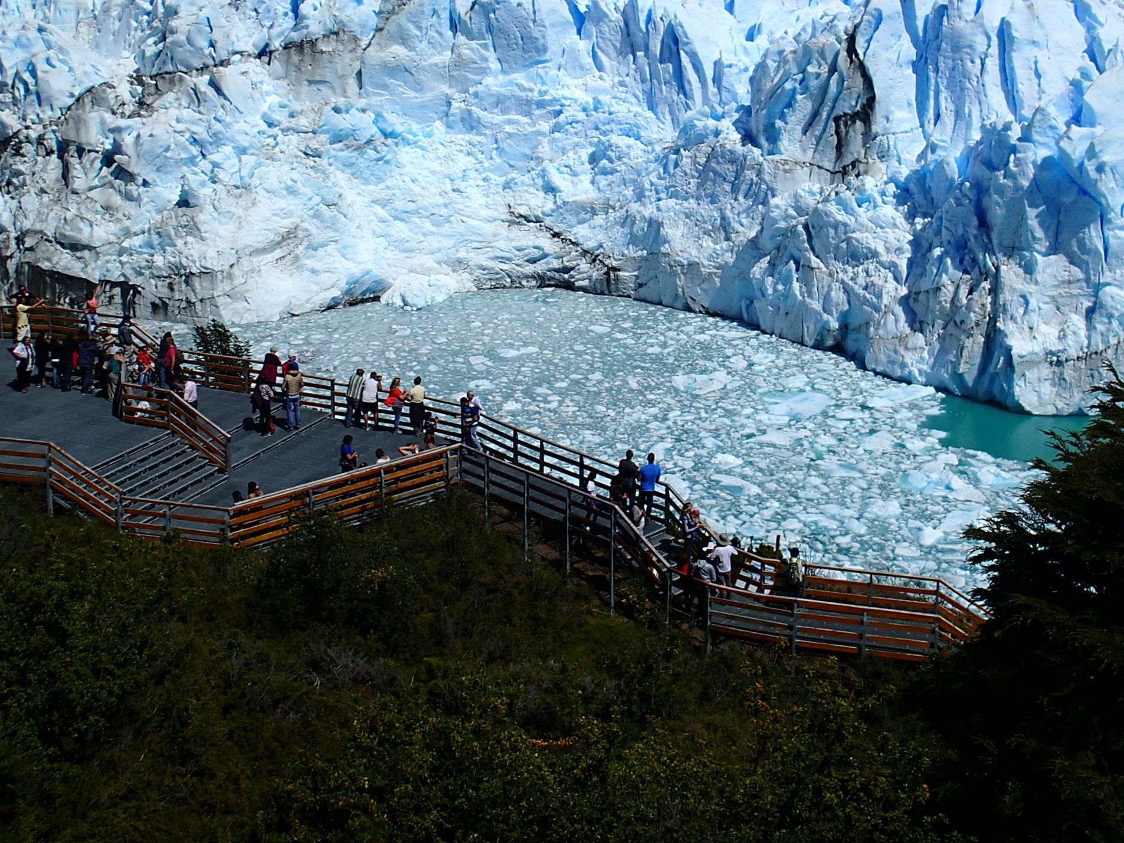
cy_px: 211
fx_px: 1364
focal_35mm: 42
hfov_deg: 44.7
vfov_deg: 33.7
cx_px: 628
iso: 100
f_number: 8
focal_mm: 4.5
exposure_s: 1/800
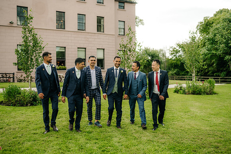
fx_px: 234
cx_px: 116
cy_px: 77
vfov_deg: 36.5
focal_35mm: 36
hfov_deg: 52.6
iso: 100
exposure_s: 1/500
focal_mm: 35
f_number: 1.6
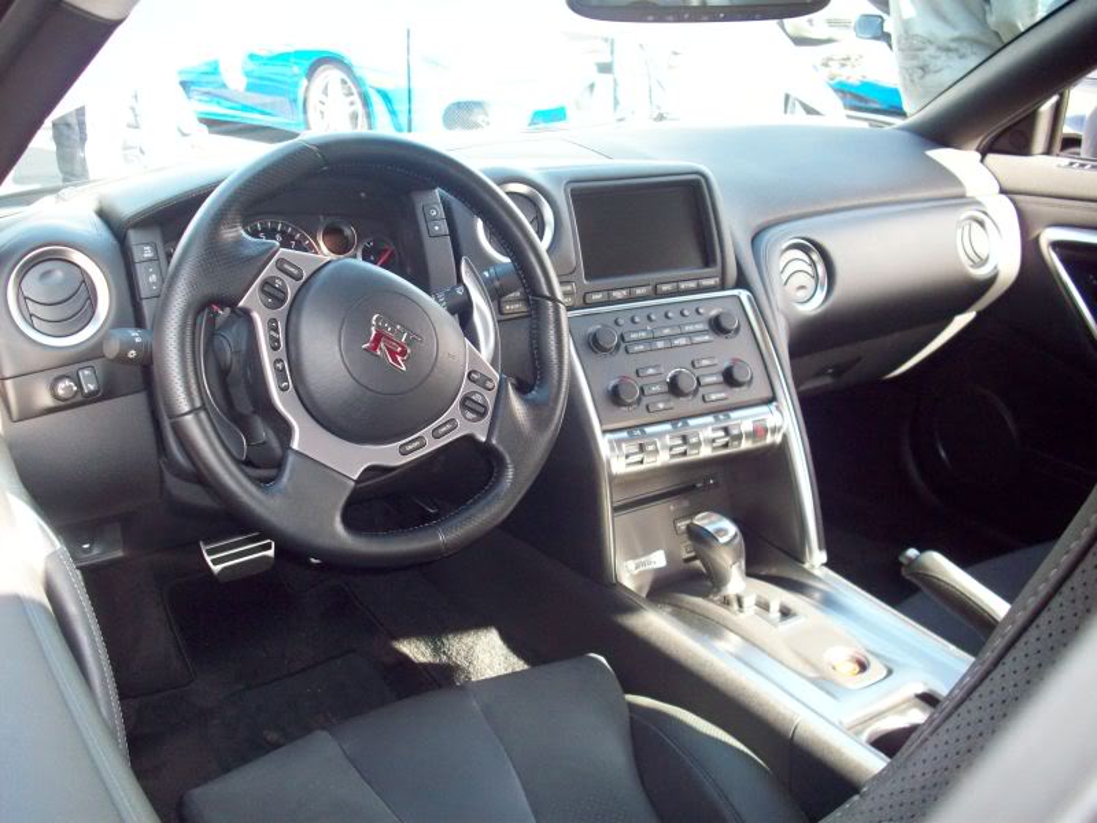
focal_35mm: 37
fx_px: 1173
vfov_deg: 38.7
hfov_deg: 50.1
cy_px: 412
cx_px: 548
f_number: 2.8
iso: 160
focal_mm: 6.2
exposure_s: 1/79.8
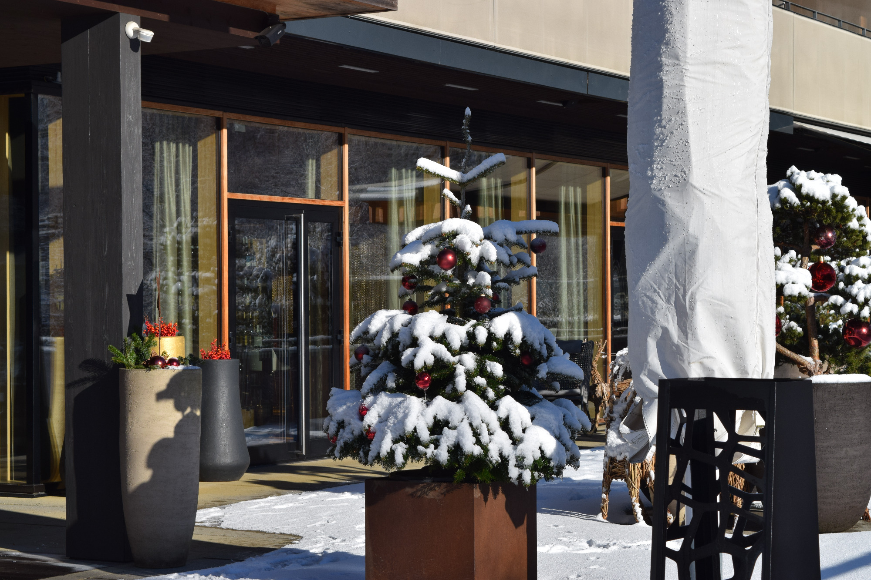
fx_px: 1996
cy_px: 290
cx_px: 436
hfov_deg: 24.6
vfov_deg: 16.6
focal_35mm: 82
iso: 200
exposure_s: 1/400
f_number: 10
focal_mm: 55
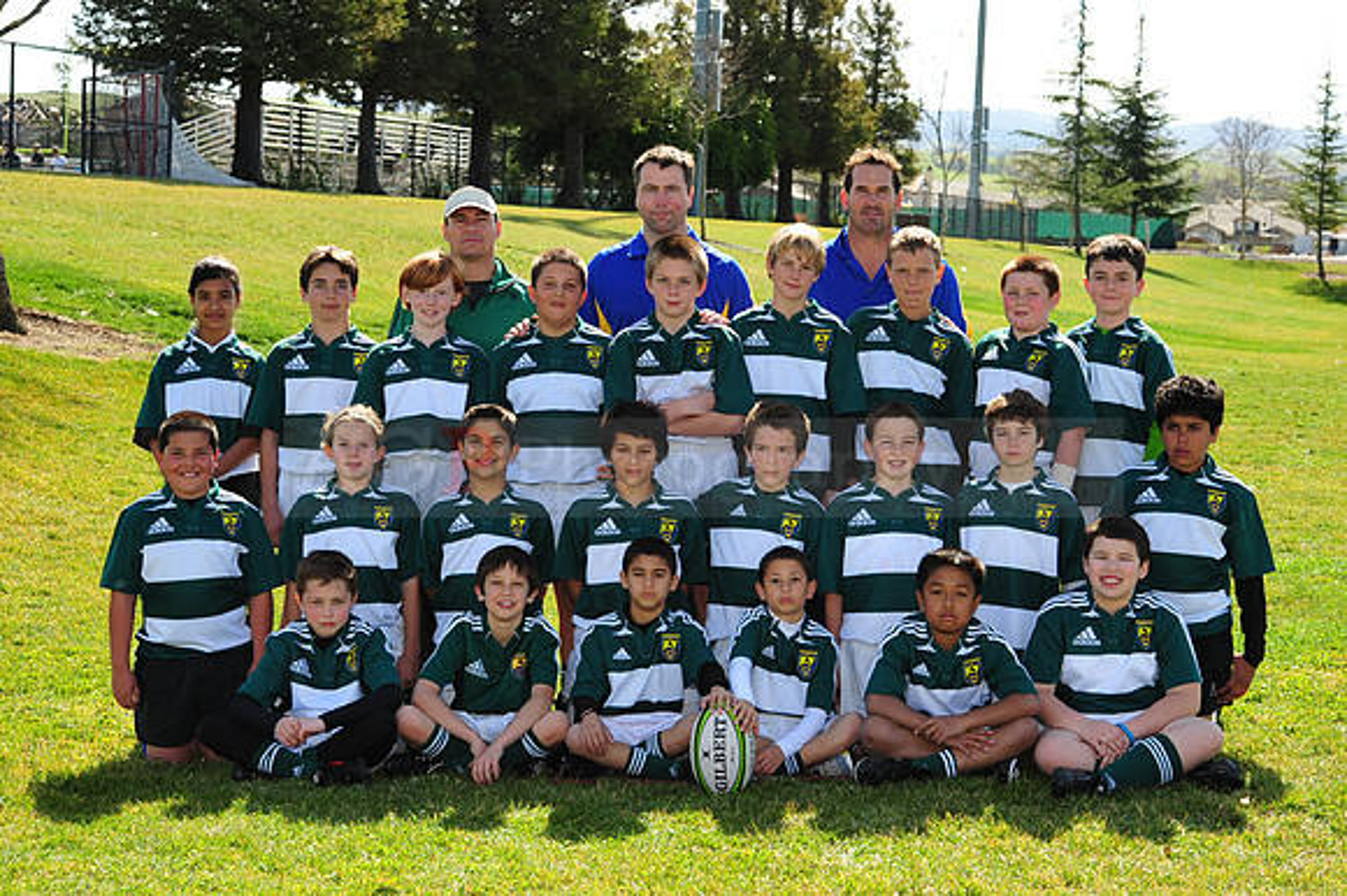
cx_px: 674
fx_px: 2618
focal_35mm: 70
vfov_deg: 19.4
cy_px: 448
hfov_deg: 28.9
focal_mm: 70
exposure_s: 1/800
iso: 800
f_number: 8
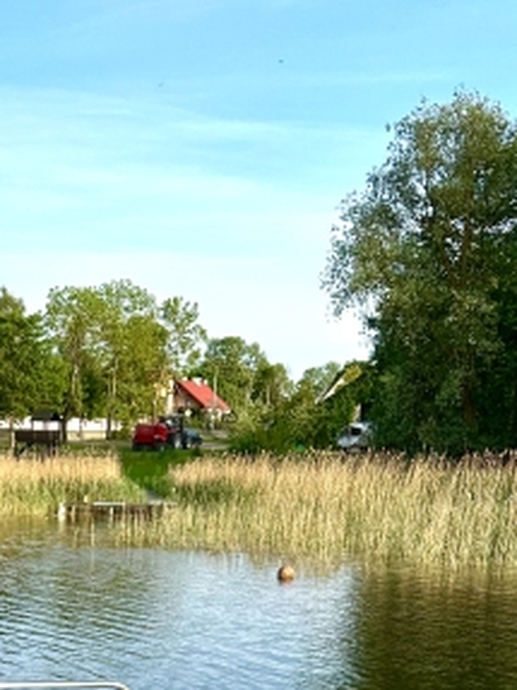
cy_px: 765
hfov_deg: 21.3
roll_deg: -1.3
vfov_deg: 26.6
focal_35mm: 67
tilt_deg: -13.1
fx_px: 1335
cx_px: 22
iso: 80
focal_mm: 6.86
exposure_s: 1/2203
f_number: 1.78
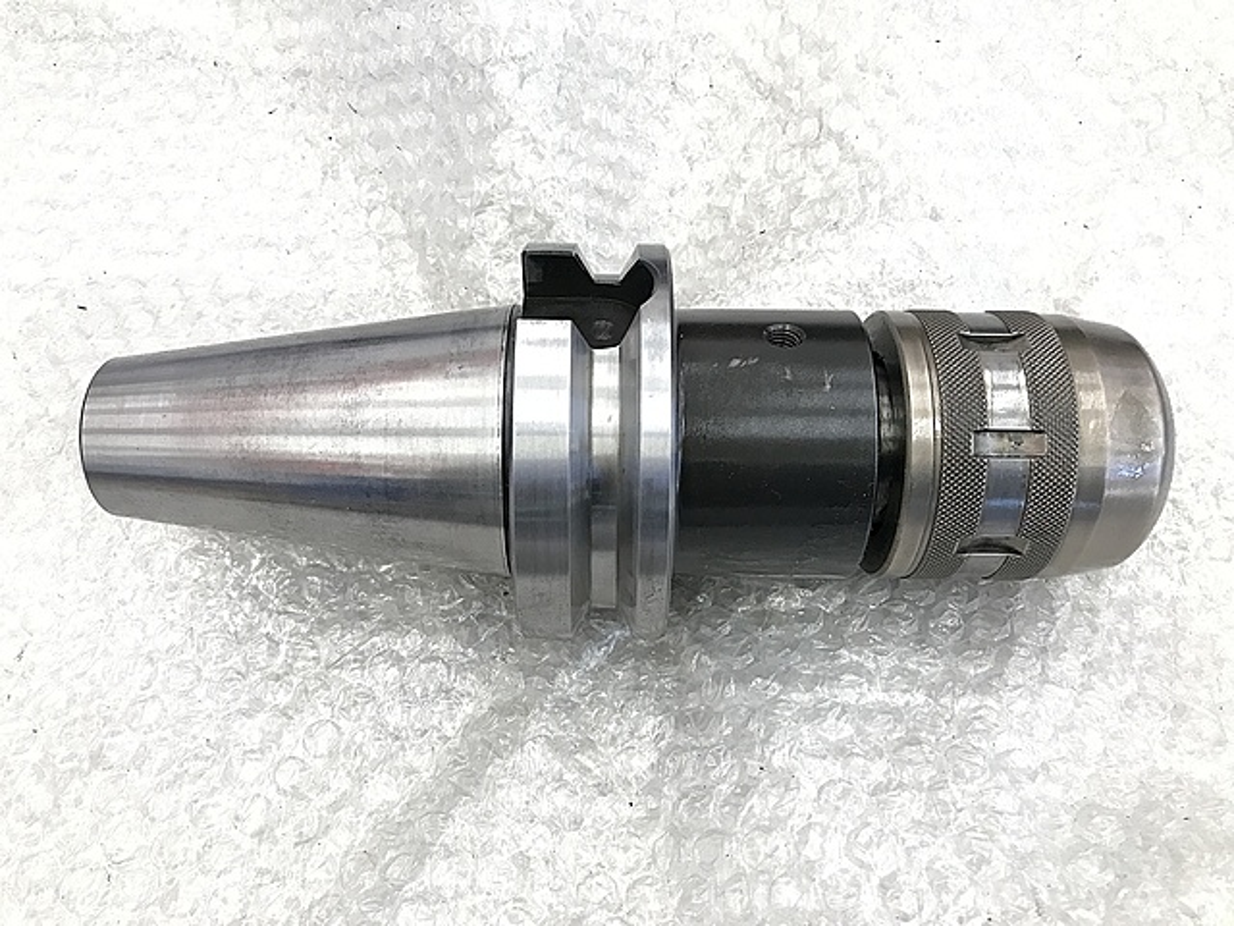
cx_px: 617
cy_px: 463
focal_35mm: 28
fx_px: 998
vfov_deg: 49.7
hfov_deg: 63.4
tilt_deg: -66.2
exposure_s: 1/30
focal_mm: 3.99
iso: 32
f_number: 1.8
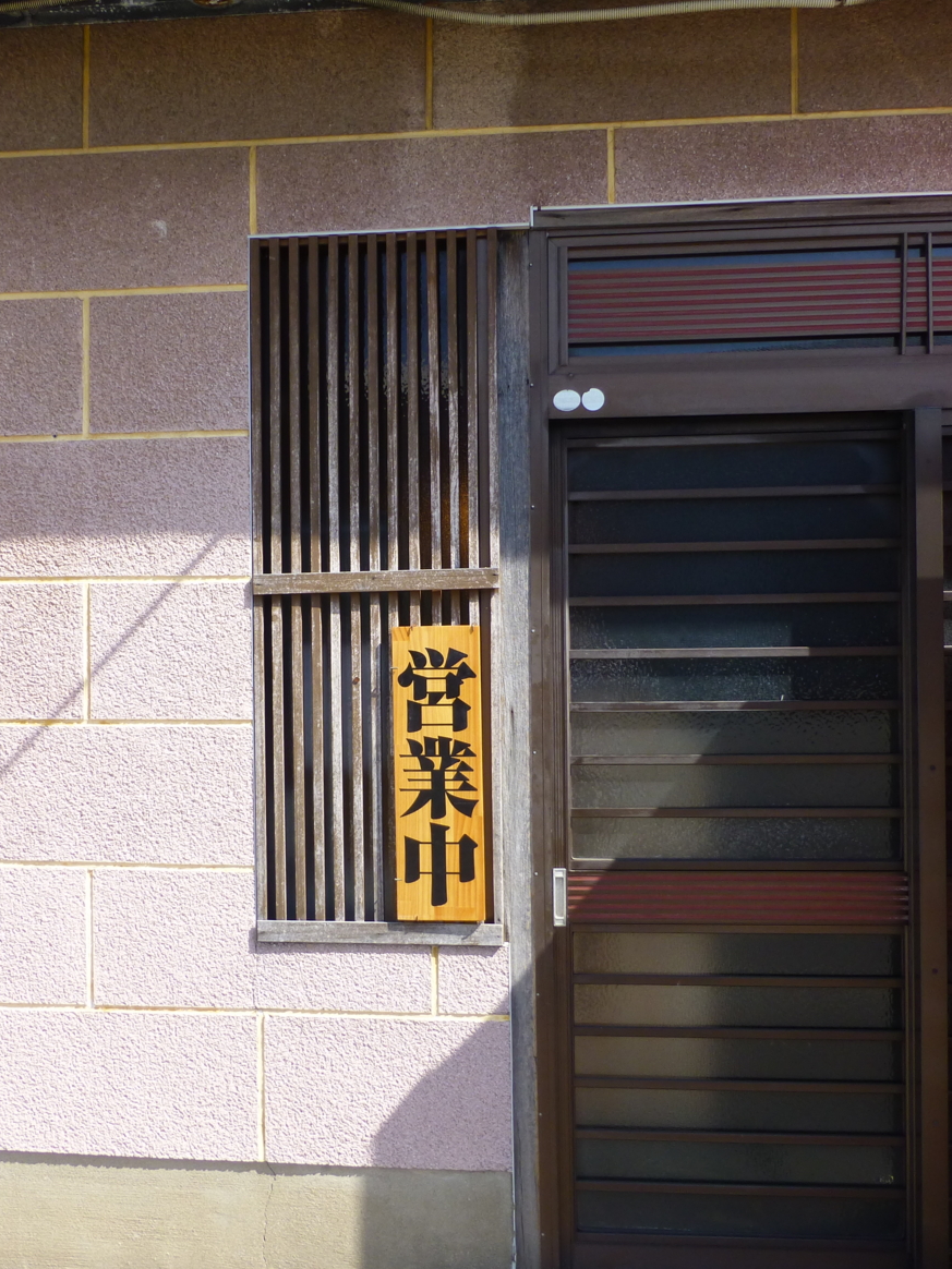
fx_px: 1210
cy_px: 648
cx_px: 398
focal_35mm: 33
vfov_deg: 55.3
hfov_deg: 42.8
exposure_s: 1/400
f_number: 4
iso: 100
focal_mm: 4.3
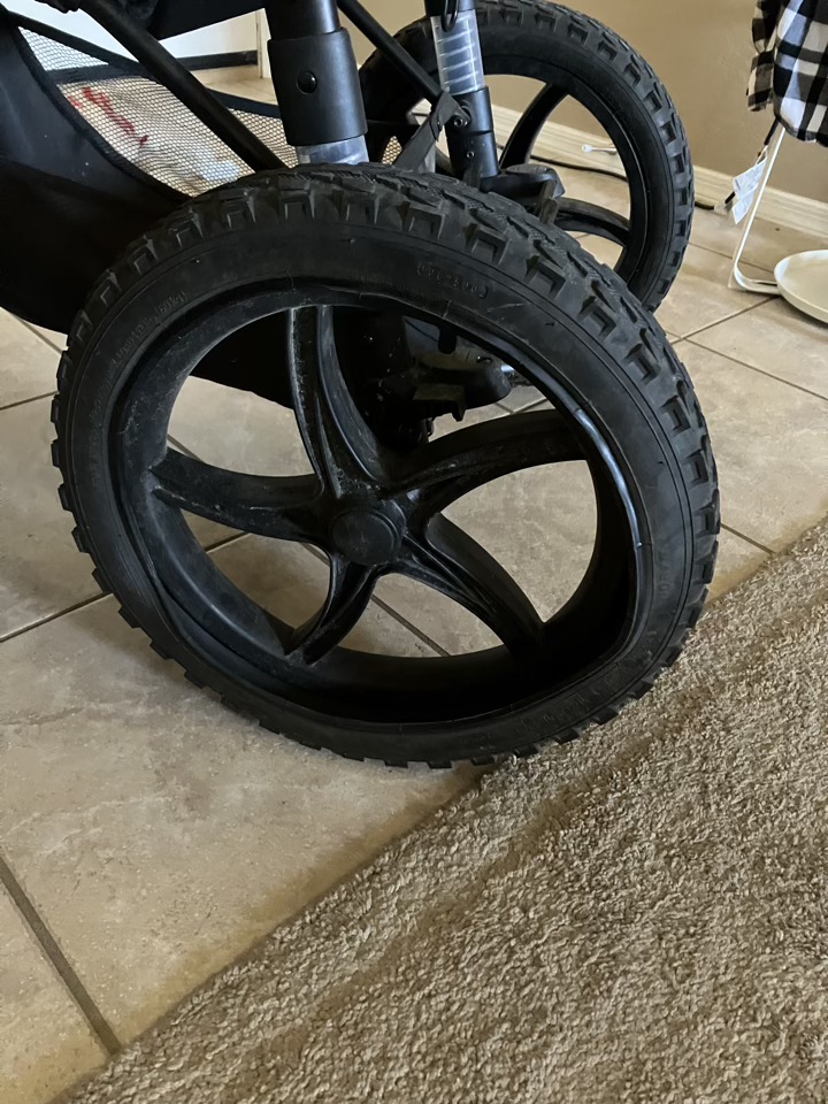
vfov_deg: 63.4
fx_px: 893
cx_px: 414
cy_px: 552
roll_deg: -4.8
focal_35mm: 28
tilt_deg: -36.4
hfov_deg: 49.7
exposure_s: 1/20
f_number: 1.8
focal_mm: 3.99
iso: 640
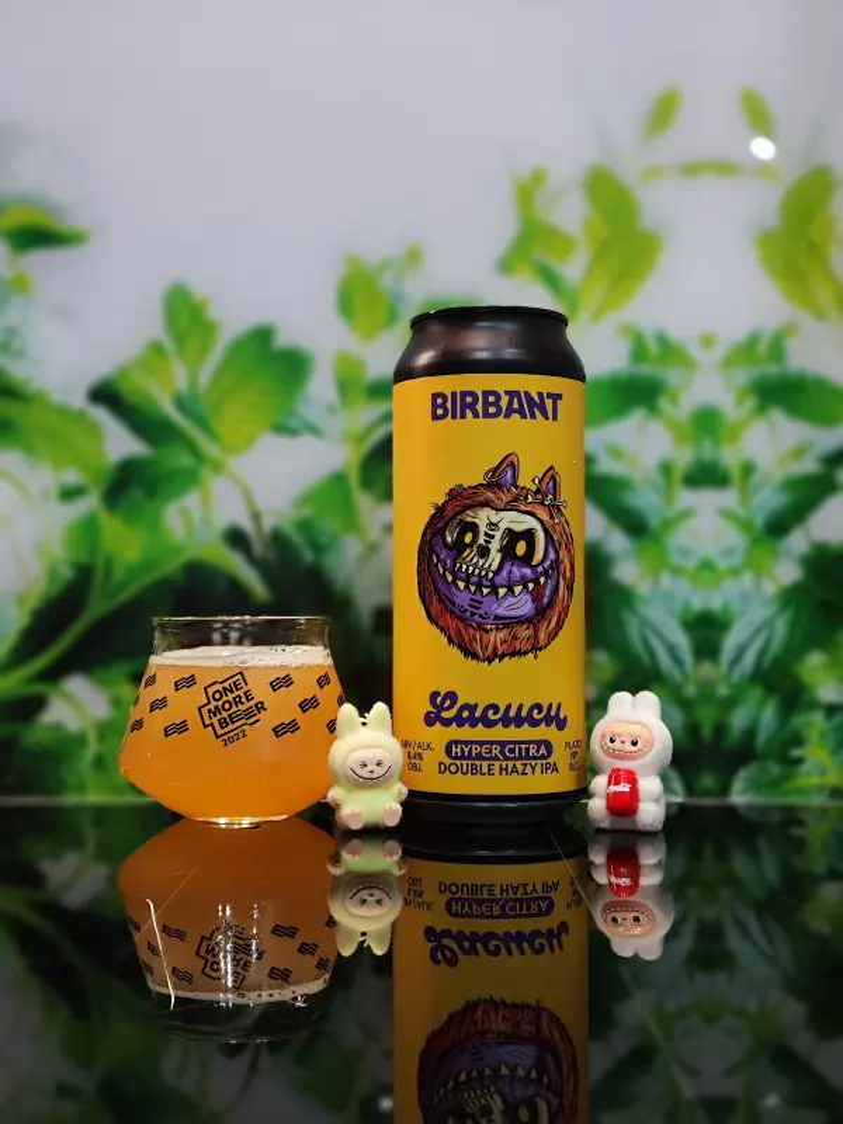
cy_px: 562
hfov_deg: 30.3
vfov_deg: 39.7
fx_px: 1559
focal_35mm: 48
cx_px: 422
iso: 1225
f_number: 1.9
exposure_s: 1/100
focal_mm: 7.1
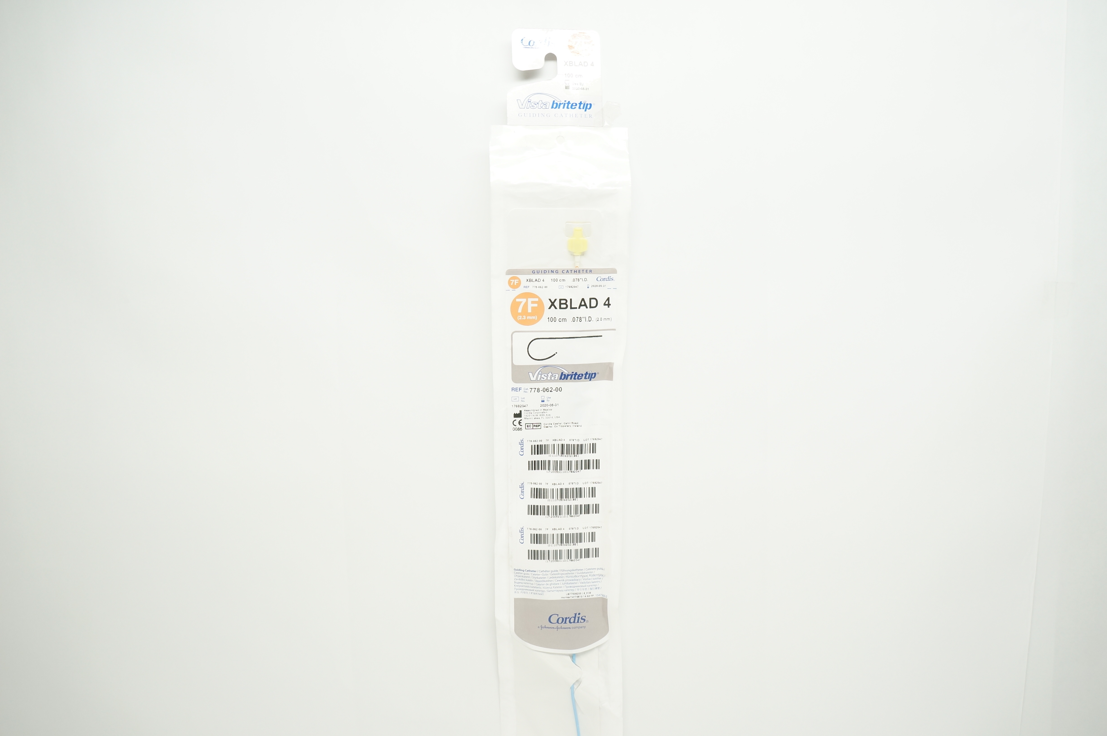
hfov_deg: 67.4
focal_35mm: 27
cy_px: 368
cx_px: 554
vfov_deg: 47.8
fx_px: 829
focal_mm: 18
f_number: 5.6
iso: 400
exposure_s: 1/80
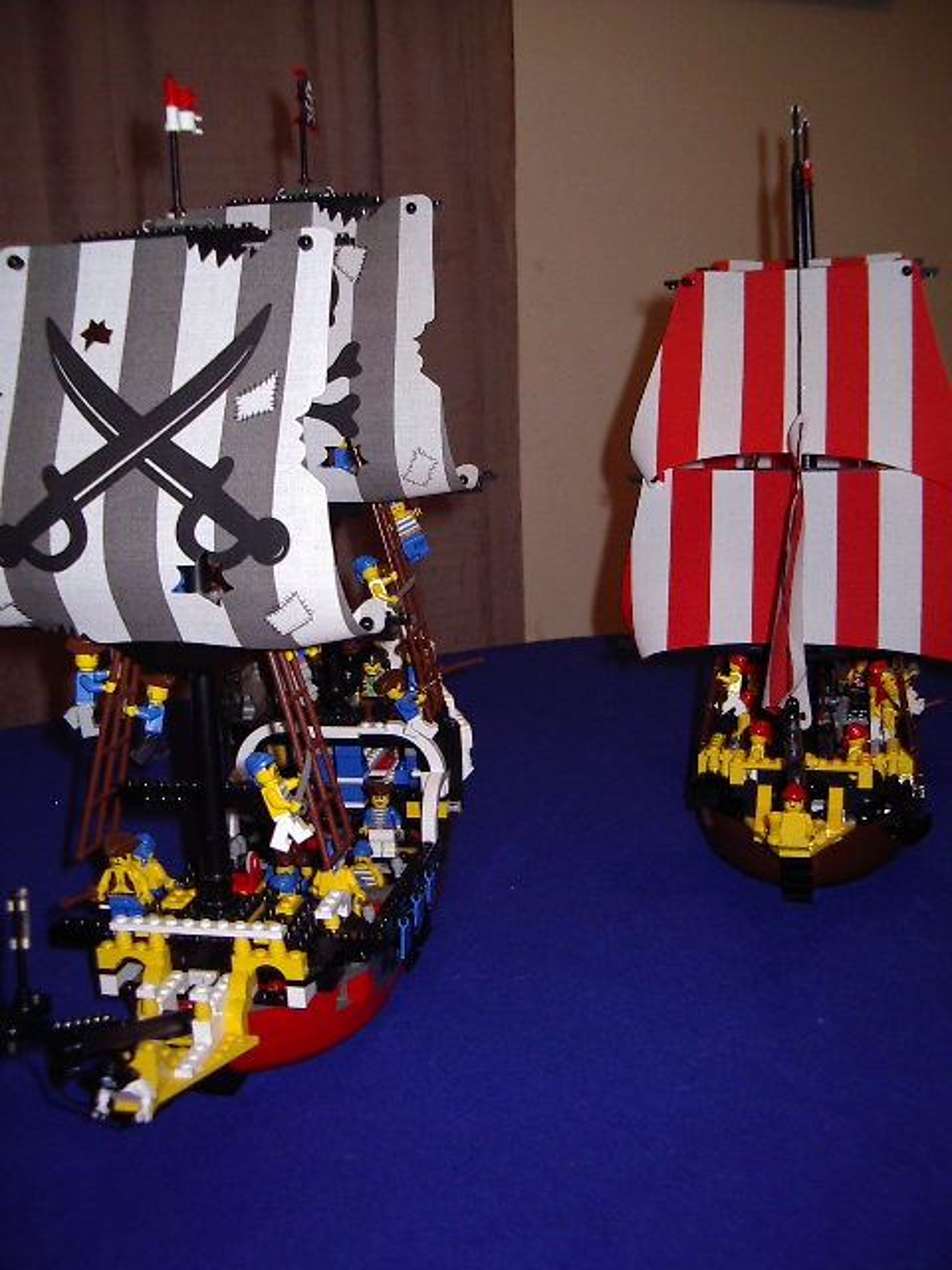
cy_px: 635
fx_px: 1393
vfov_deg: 49.0
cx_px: 476
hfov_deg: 37.7
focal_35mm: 38
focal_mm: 5.8
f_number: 2.6
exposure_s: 1/60
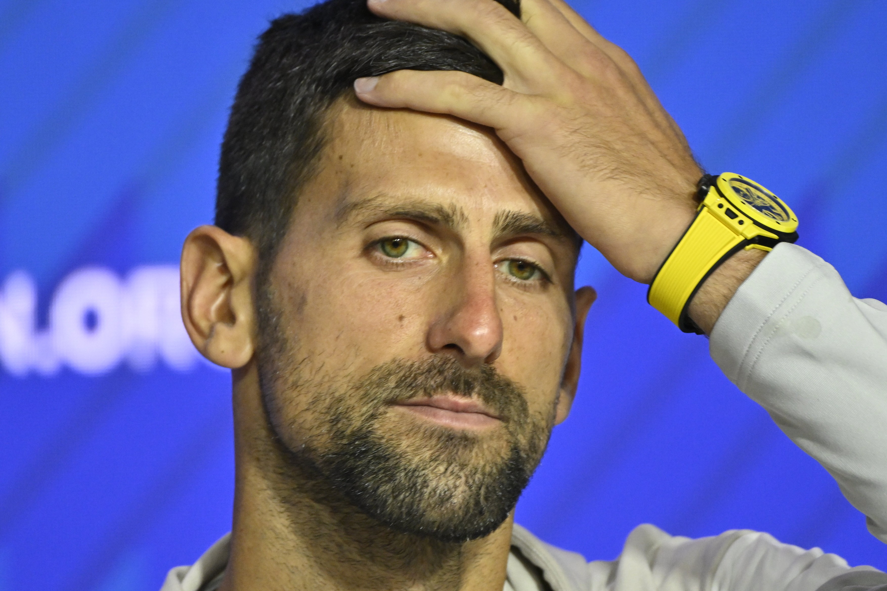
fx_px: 20690
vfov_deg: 1.6
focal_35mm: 840
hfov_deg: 2.5
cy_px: 296
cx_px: 444
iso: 3200
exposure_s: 1/400
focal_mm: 560
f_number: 5.6
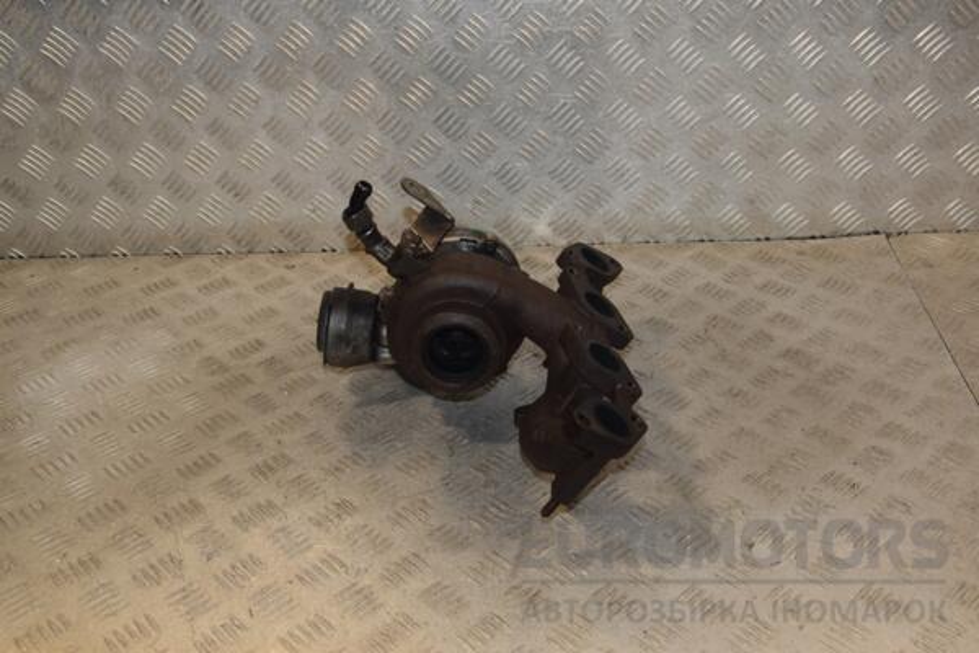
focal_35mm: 39
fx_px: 1061
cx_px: 490
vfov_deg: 34.2
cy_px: 326
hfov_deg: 49.6
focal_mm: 26
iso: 800
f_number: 6.3
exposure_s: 1/200
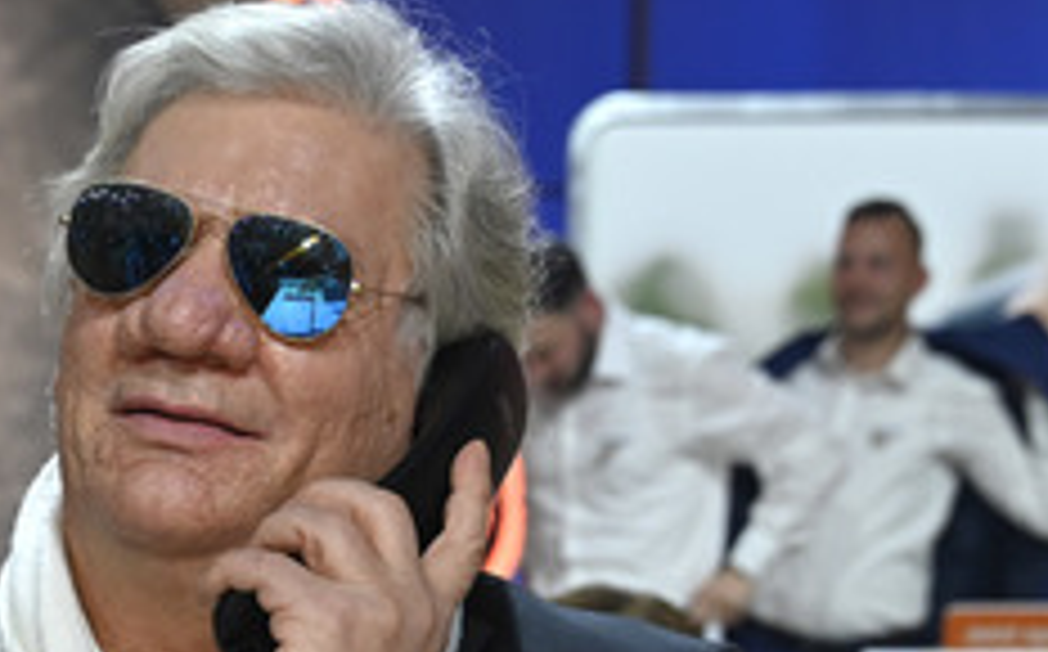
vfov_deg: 16.2
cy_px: 594
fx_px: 2254
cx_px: 205
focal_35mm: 79
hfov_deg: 25.7
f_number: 4
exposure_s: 1/200
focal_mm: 40
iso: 800
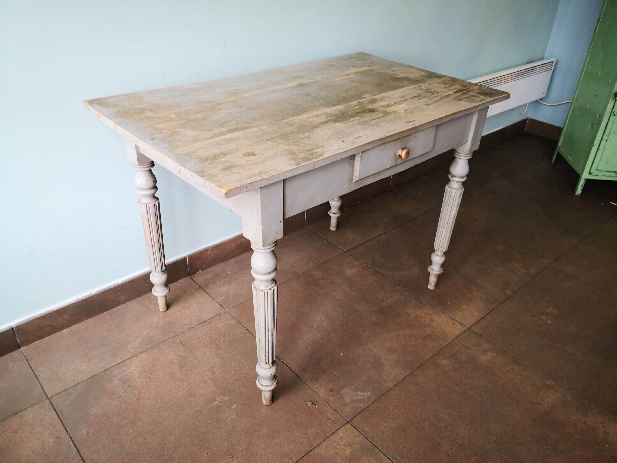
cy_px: 232
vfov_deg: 51.4
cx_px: 308
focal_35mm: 27
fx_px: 481
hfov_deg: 65.3
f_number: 1.6
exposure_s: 1/50
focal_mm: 3.95
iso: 100
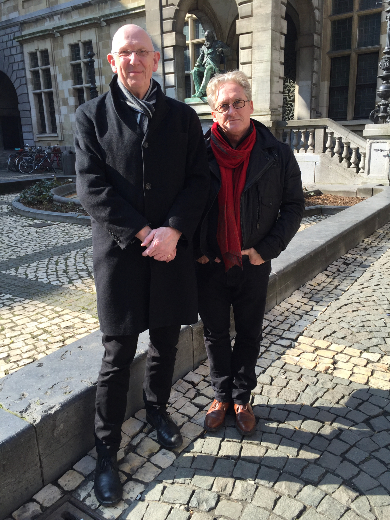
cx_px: 195
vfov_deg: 61.7
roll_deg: +1.9
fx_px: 436
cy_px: 260
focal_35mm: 29
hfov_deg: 48.2
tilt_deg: -13.5
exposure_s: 1/648
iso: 32
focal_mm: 4.15
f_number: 2.2
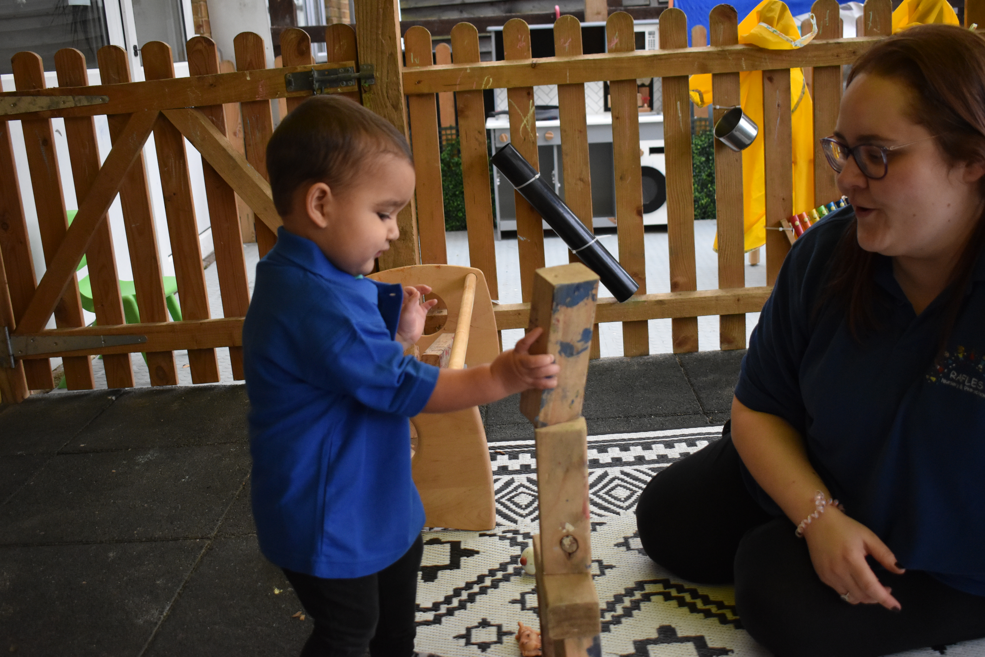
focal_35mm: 39
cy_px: 328
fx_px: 1067
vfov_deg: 34.2
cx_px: 492
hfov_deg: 49.6
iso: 2000
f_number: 4
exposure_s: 1/500
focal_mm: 26
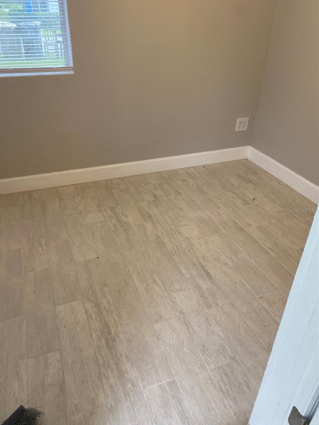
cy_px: 210
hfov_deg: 51.3
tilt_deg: -30.1
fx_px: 332
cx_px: 154
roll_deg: -1.5
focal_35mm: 27
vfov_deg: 65.3
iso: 80
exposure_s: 1/60
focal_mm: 4.25
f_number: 1.8
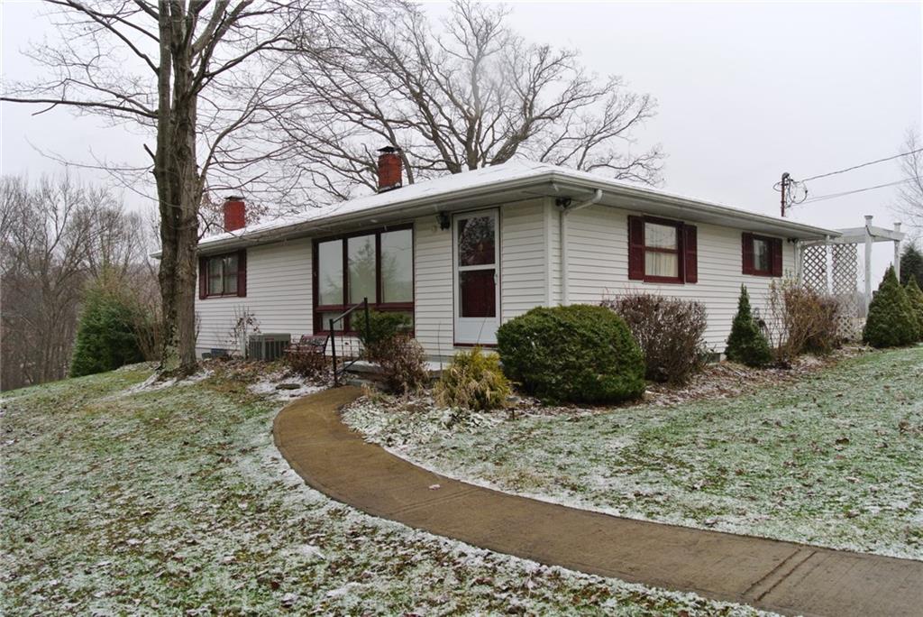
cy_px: 308
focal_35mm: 28
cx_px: 462
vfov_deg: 46.5
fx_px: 718
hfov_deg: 65.4
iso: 125
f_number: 3.5
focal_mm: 10.7
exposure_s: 1/60
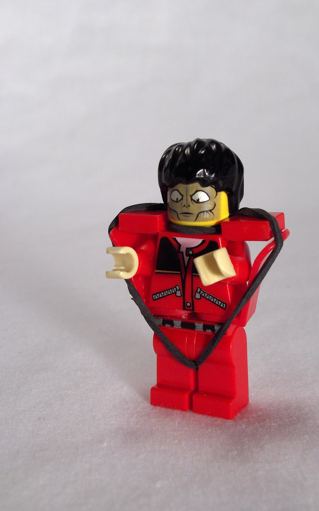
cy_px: 255
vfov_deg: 42.6
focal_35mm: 47
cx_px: 184
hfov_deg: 27.4
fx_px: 654
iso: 100
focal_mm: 9
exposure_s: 1/179
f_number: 5
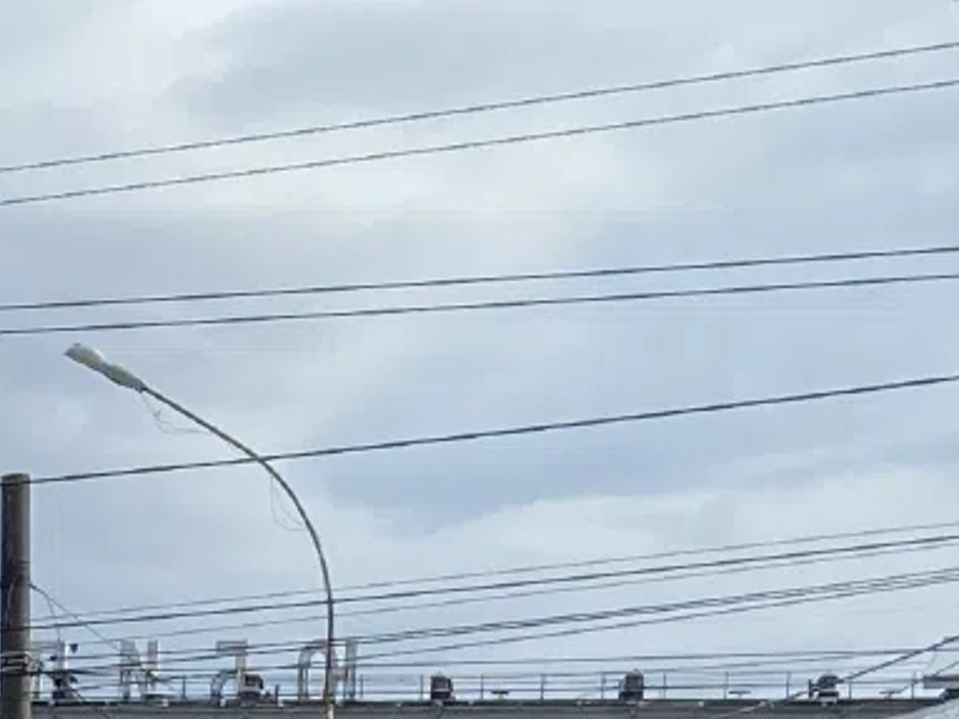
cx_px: -298
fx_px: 4514
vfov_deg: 8.1
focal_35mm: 163
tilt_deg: -7.0
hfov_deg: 11.8
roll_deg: -1.5
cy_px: 1937
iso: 32
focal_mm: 4.25
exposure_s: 1/1629
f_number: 1.8
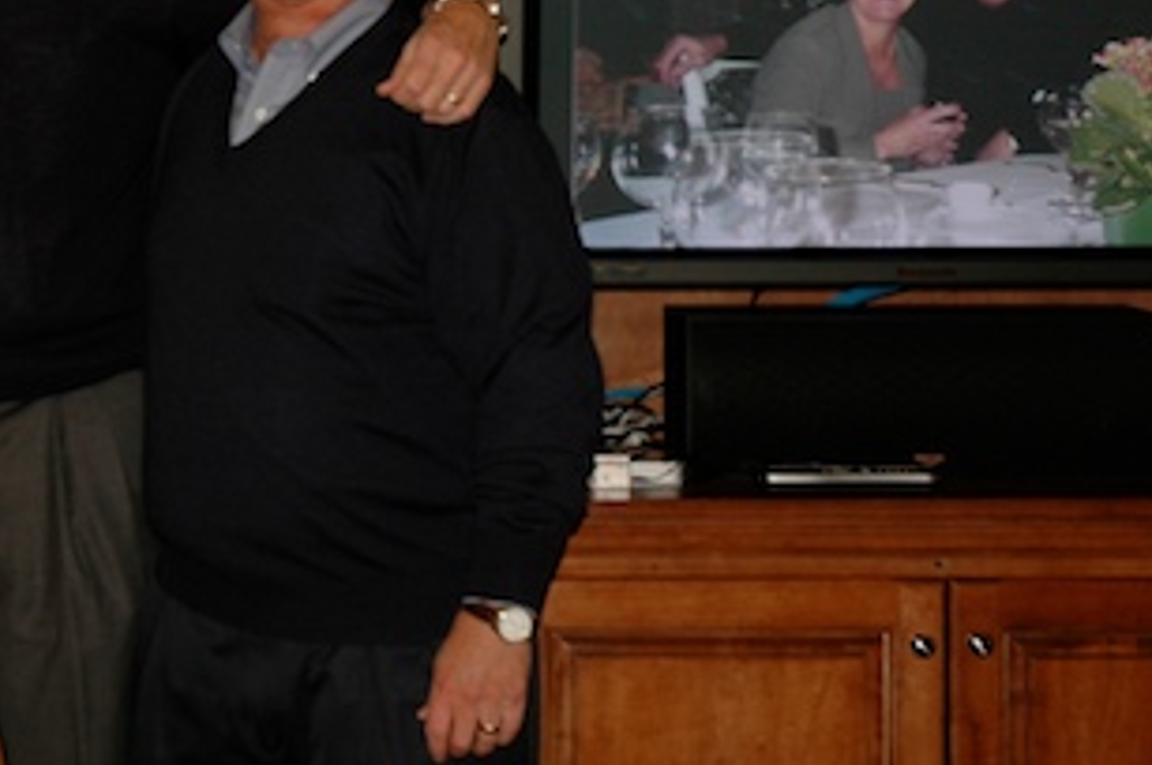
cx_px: -34
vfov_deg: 11.4
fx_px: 3804
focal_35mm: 119
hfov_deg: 16.8
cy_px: 94
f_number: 4.2
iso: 200
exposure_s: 1/60
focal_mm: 38
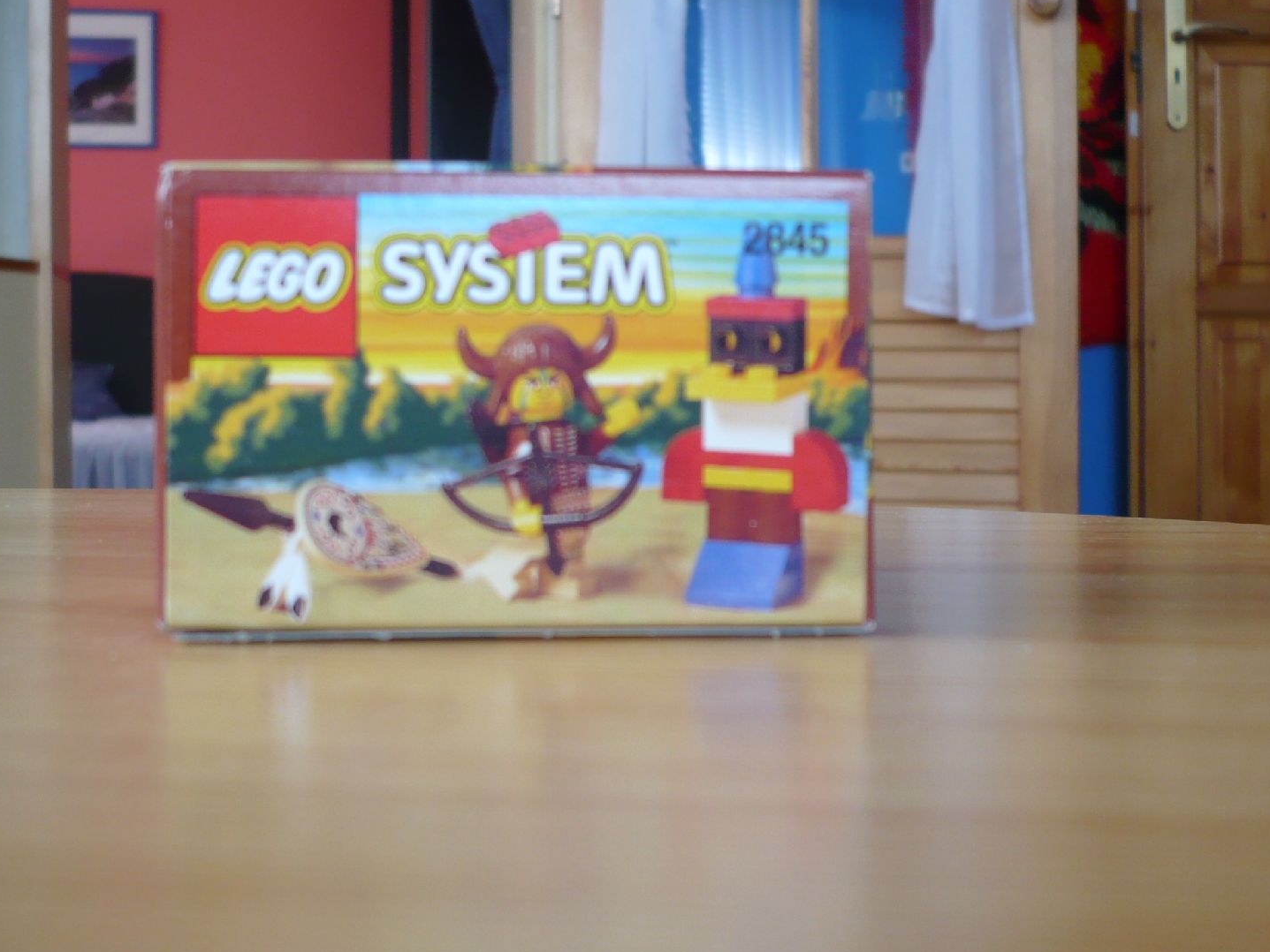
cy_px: 380
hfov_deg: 39.6
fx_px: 1761
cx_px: 562
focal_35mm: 48
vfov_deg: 30.2
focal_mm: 5.8
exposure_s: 1/25
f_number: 2.8
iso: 100
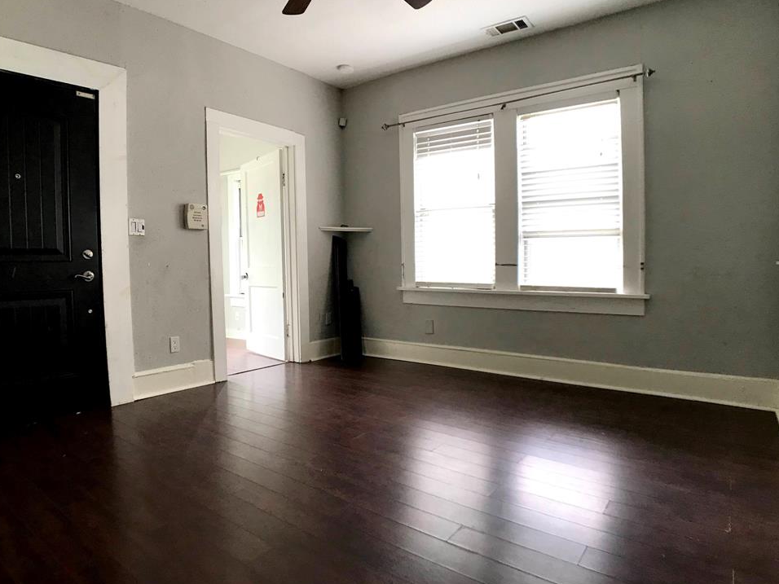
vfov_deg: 46.8
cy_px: 294
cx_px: 367
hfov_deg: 59.9
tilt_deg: -2.2
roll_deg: +0.9
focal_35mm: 30
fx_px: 675
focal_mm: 3.99
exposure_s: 1/33
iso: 32
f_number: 1.8
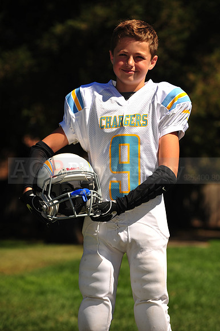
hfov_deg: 10.1
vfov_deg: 15.2
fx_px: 1239
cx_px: 110
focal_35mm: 135
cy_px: 166
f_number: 5
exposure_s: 1/1000
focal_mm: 135
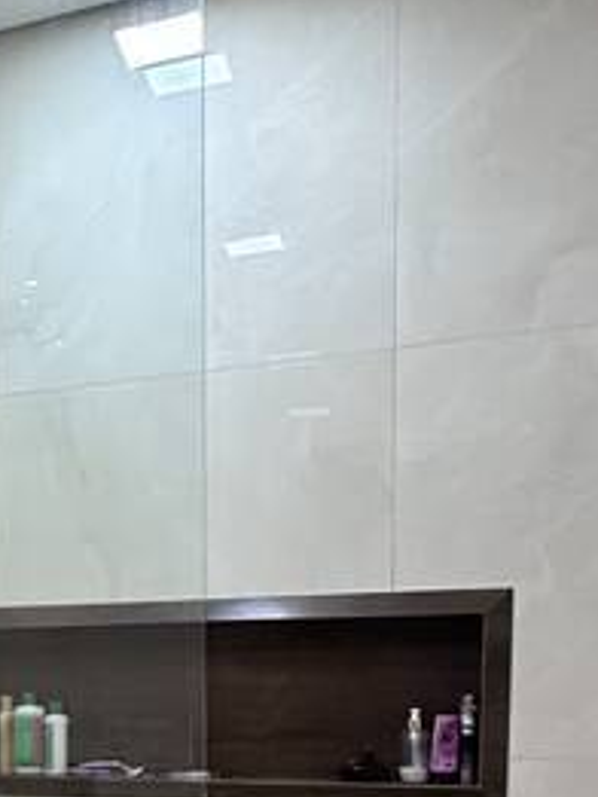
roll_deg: +0.4
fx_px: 1335
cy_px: 751
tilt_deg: -2.6
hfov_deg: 21.1
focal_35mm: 58
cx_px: -314
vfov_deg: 31.3
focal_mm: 2.22
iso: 320
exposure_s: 1/120
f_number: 2.2
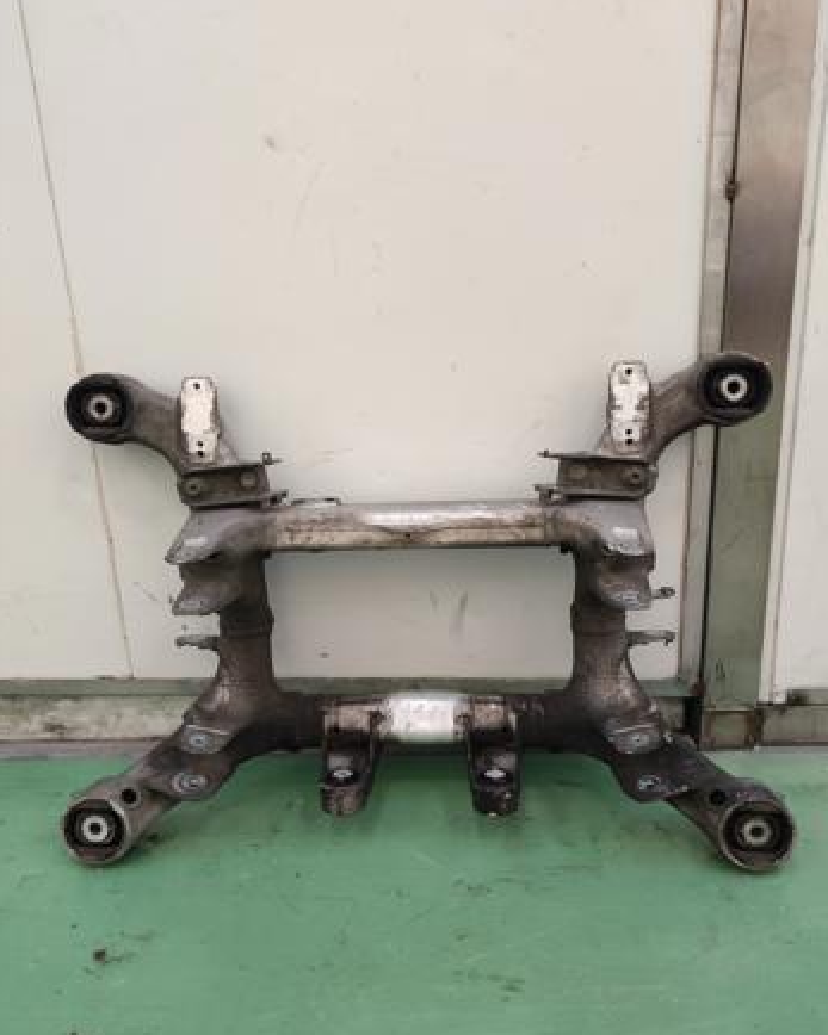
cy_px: 506
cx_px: 420
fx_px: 827
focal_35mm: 27
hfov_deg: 53.2
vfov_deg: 64.1
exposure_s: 1/50
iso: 476
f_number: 1.79
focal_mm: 4.7
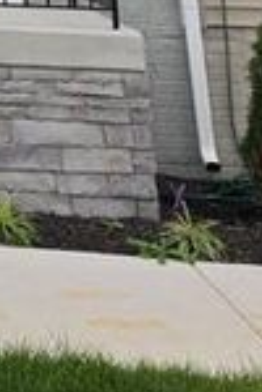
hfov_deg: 11.2
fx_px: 1157
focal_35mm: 106
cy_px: -430
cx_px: -333
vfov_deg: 15.0
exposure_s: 1/180
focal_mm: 6.3
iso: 12
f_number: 1.7
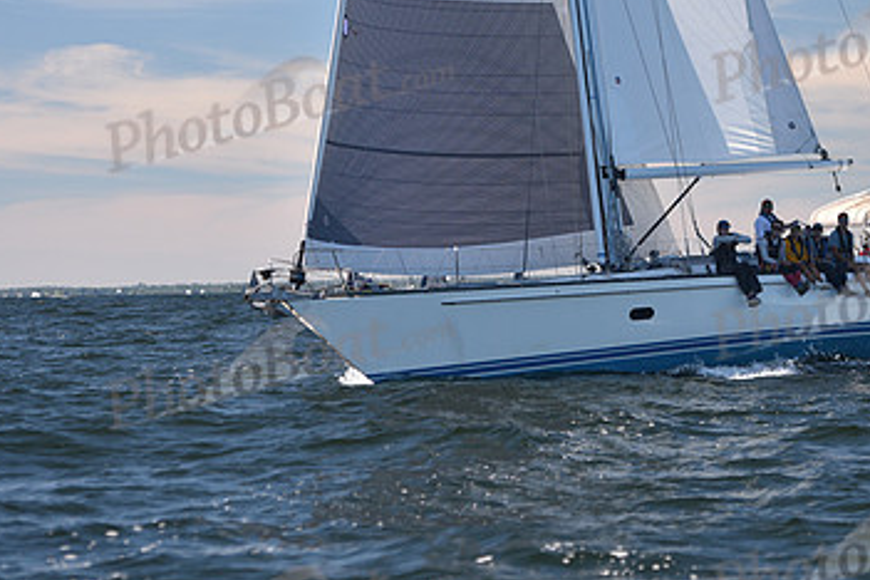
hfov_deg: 12.7
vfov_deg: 8.5
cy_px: 202
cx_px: 585
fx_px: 3915
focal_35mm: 162
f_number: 3.5
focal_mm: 98
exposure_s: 1/800
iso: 200
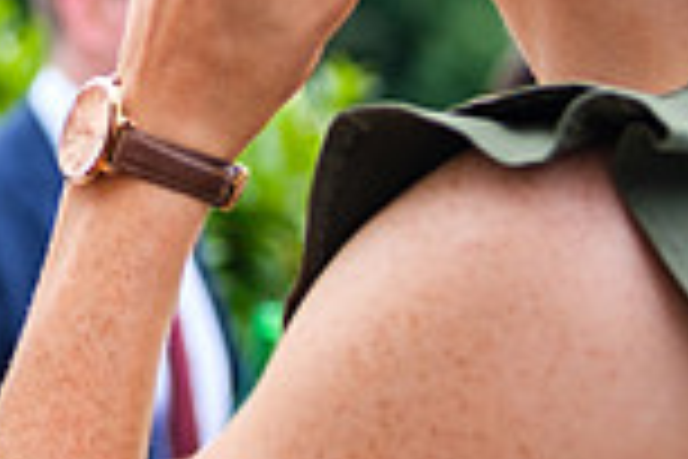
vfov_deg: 4.5
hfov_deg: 6.7
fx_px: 5790
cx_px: -169
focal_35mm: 303
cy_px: -52
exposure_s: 1/500
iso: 200
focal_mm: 50
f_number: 2.8
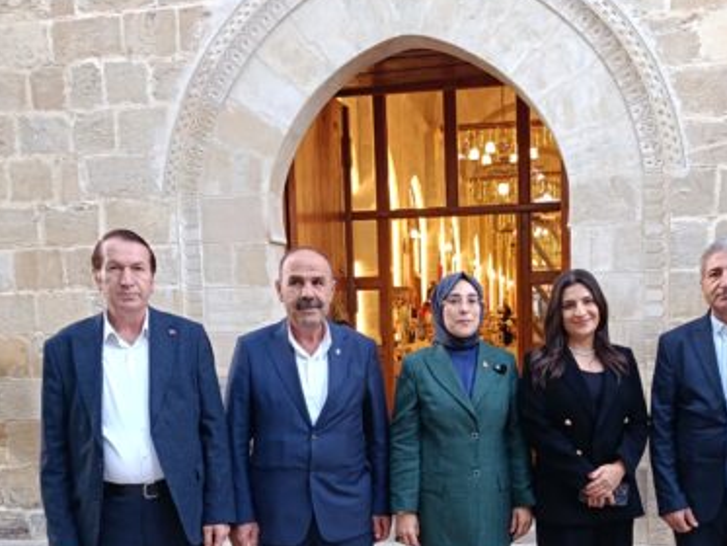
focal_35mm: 38
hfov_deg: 48.4
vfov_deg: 36.9
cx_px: 467
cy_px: 405
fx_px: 798
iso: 754
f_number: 1.7
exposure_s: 1/50
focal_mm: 5.24
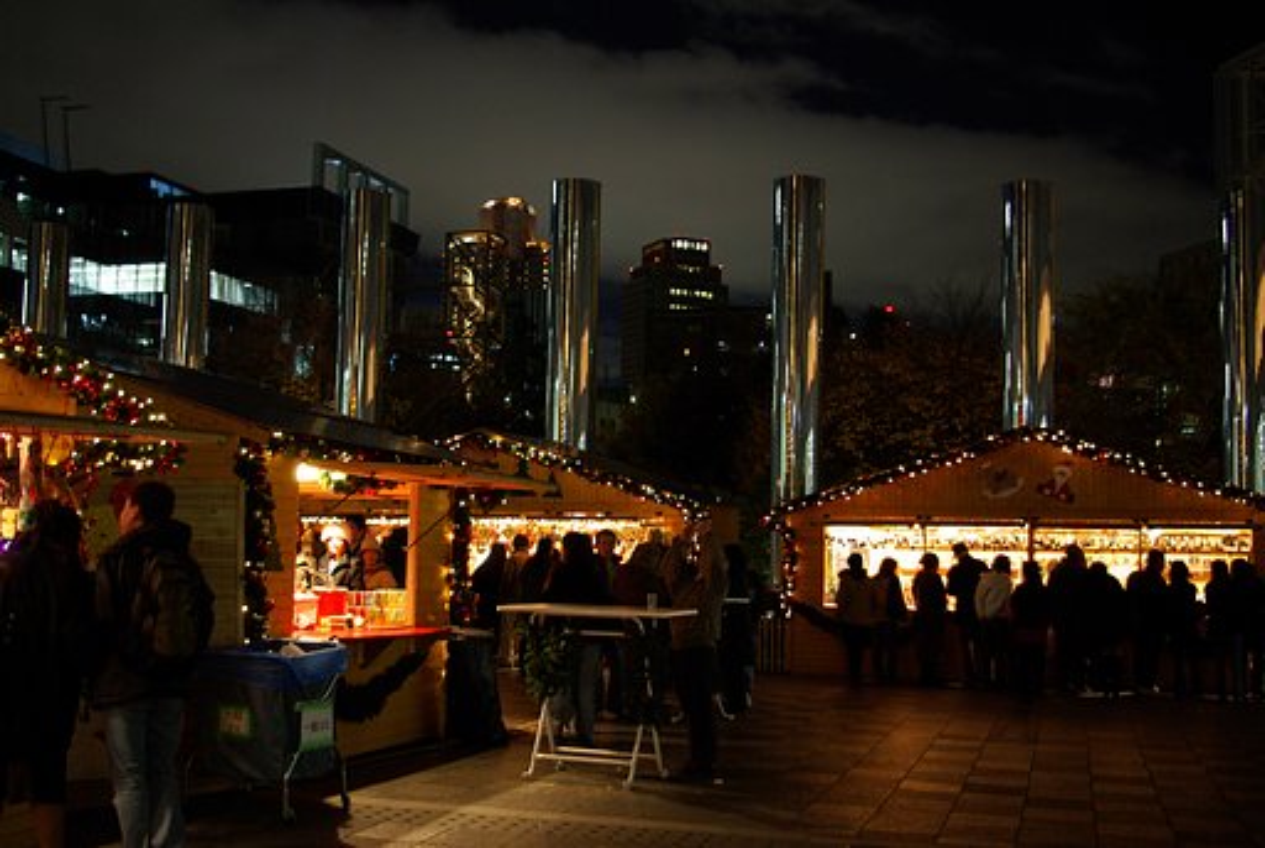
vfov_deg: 34.3
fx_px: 1372
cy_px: 424
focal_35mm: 39
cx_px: 632
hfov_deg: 49.5
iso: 400
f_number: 4
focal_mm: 26
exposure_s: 1/2.5
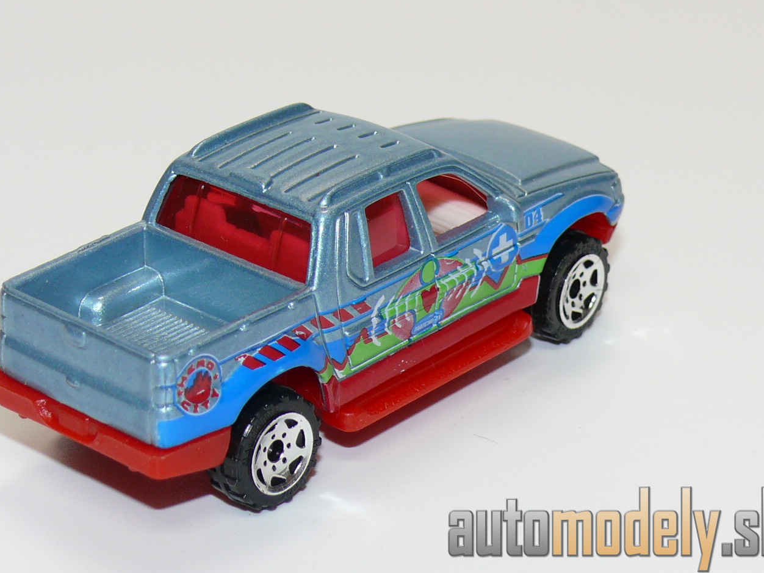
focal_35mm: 124
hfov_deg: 15.9
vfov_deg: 11.9
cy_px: 214
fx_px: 2737
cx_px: 308
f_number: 4
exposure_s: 1/30
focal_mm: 13
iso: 100
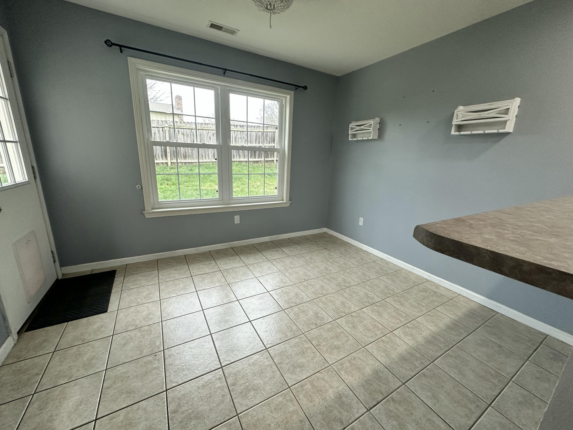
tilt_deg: -14.2
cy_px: 215
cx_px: 286
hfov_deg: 102.1
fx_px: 232
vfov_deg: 85.7
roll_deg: -2.4
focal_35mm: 14
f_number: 2.2
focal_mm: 2.22
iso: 200
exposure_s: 1/120
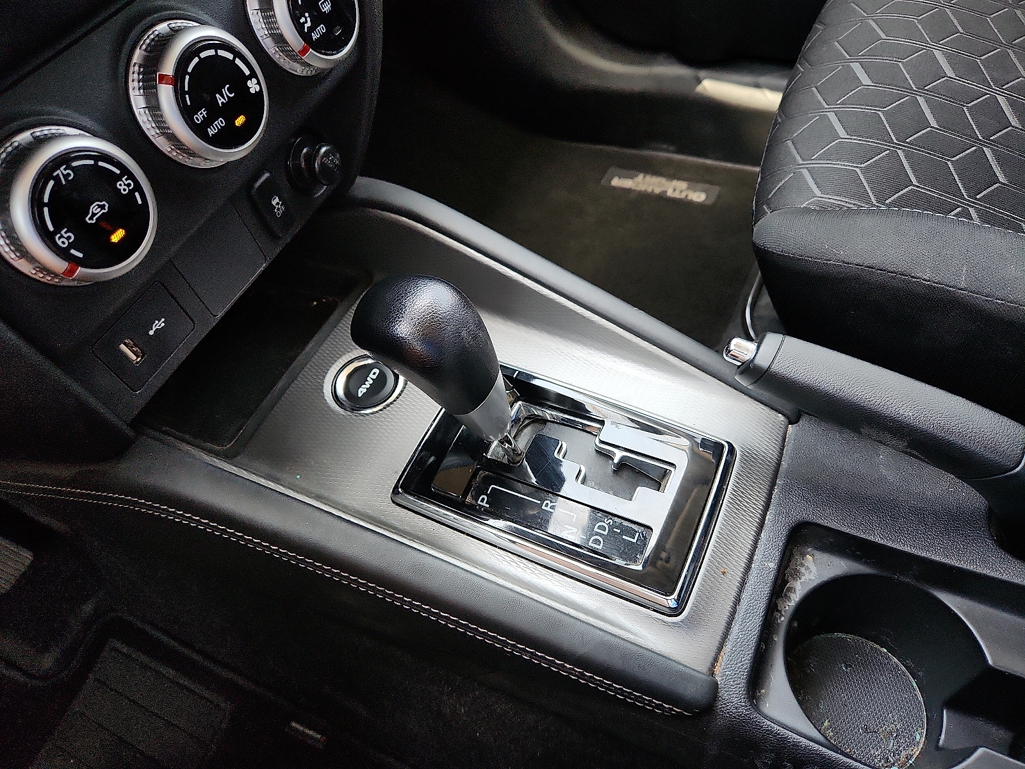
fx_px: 681
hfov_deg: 73.9
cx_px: 512
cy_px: 384
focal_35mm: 23
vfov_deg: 58.9
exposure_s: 1/59.2
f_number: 1.8
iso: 253
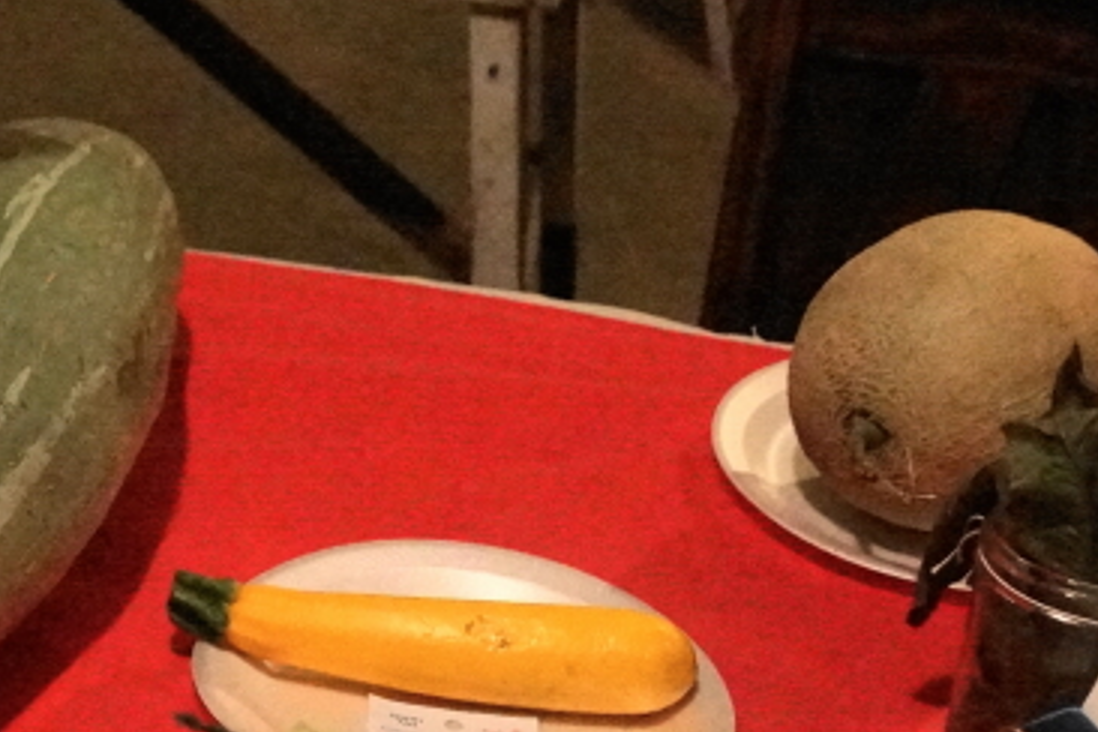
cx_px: -105
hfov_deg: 23.3
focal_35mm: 82
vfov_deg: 16.6
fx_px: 2501
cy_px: 417
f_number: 4
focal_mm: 20
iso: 5000
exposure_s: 1/60
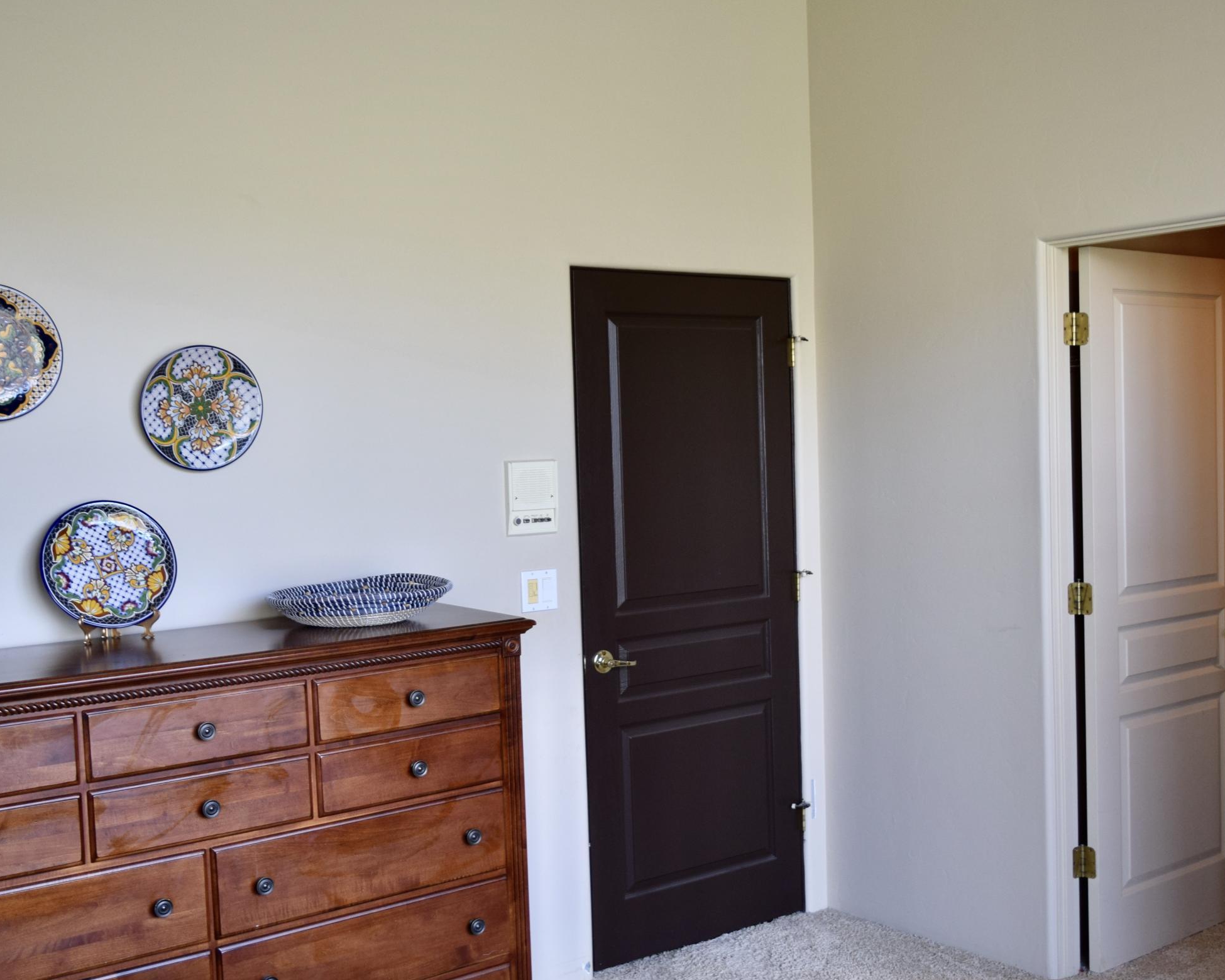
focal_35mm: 39
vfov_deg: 38.2
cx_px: 698
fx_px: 1414
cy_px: 513
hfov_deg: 46.7
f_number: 4
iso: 400
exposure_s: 1/60
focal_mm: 18
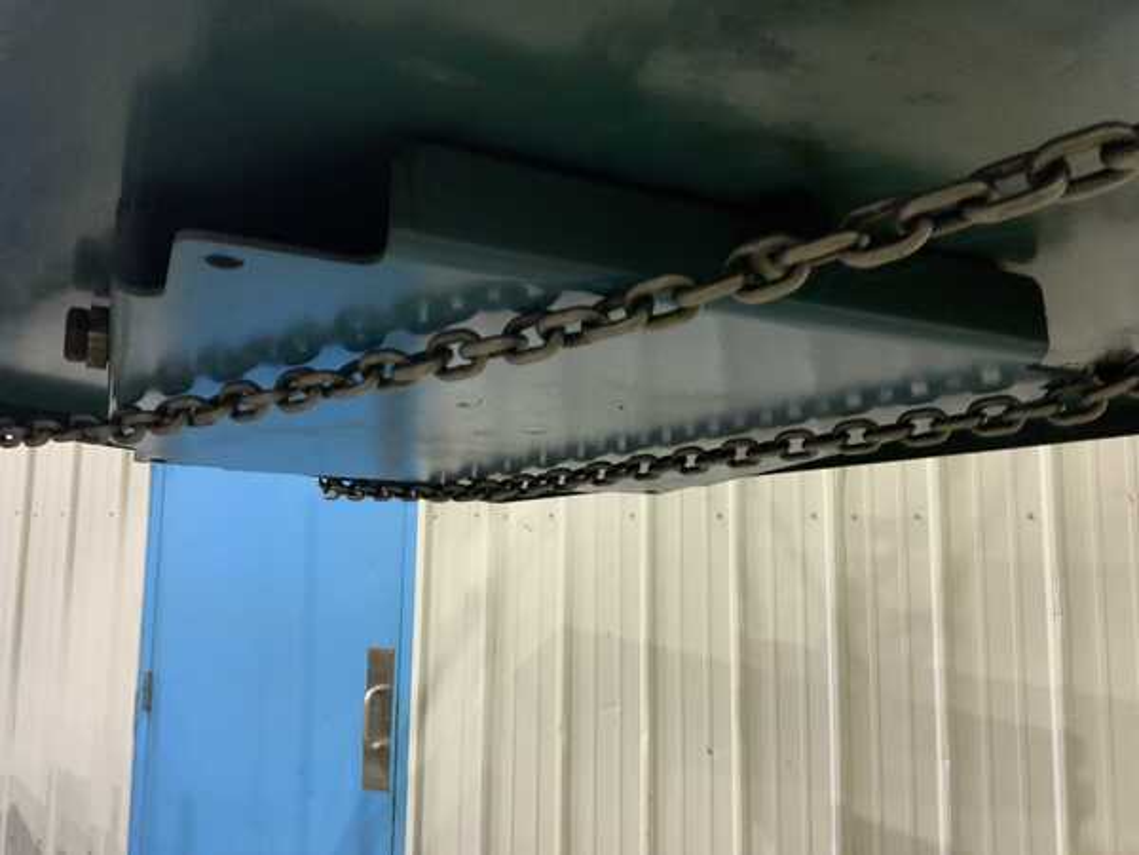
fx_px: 954
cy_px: 428
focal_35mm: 29
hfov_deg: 61.7
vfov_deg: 48.2
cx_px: 570
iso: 200
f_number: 1.8
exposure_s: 1/60
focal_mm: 3
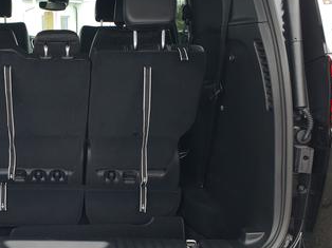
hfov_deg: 34.7
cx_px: 51
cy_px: 139
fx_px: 508
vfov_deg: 27.5
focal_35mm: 53
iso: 80
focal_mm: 4.3
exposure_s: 1/60
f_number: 2.4
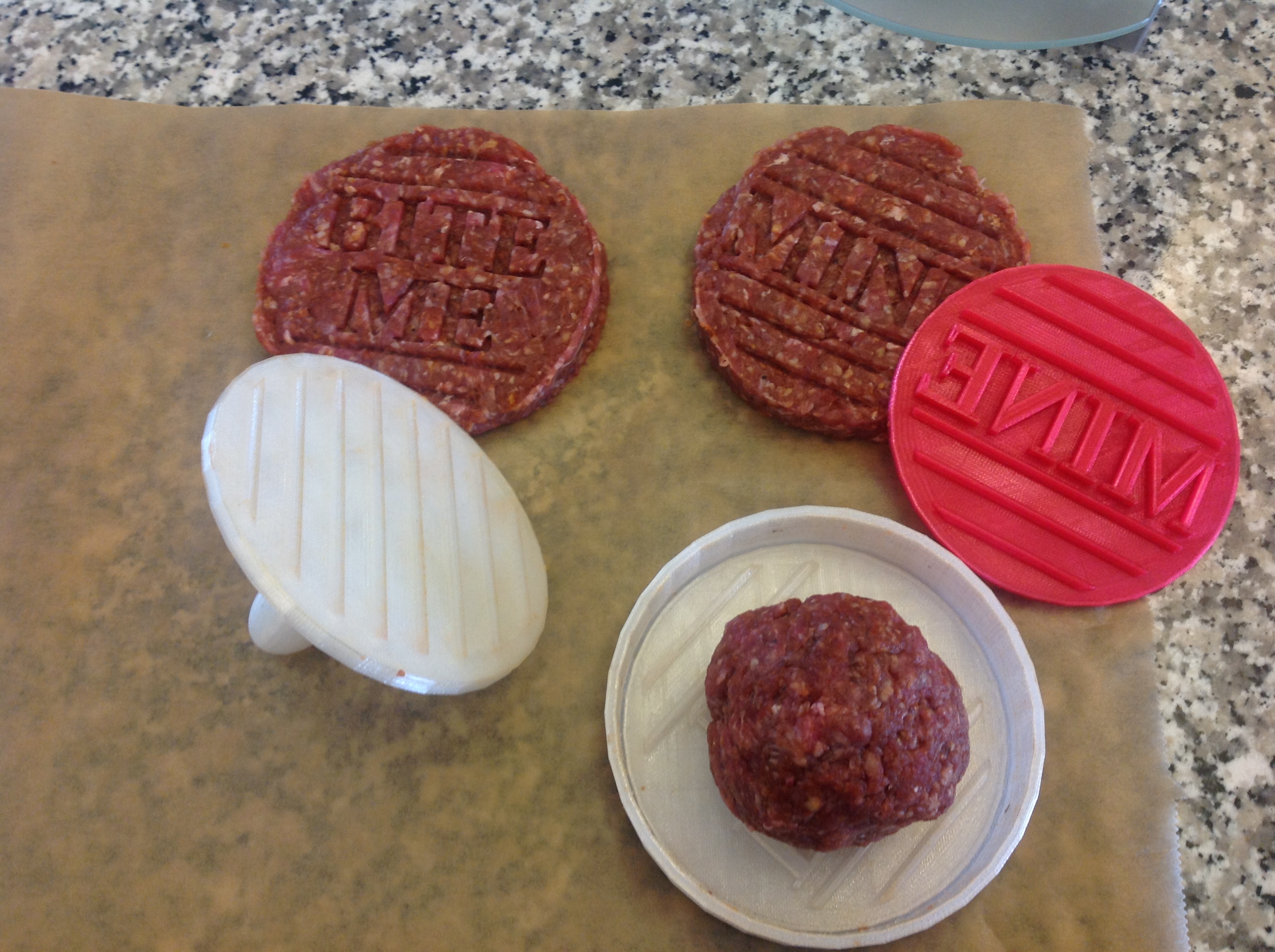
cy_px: 476
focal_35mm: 35
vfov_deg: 40.6
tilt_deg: -69.8
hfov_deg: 52.7
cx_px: 638
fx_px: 1287
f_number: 2.4
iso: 50
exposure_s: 1/17
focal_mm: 4.28
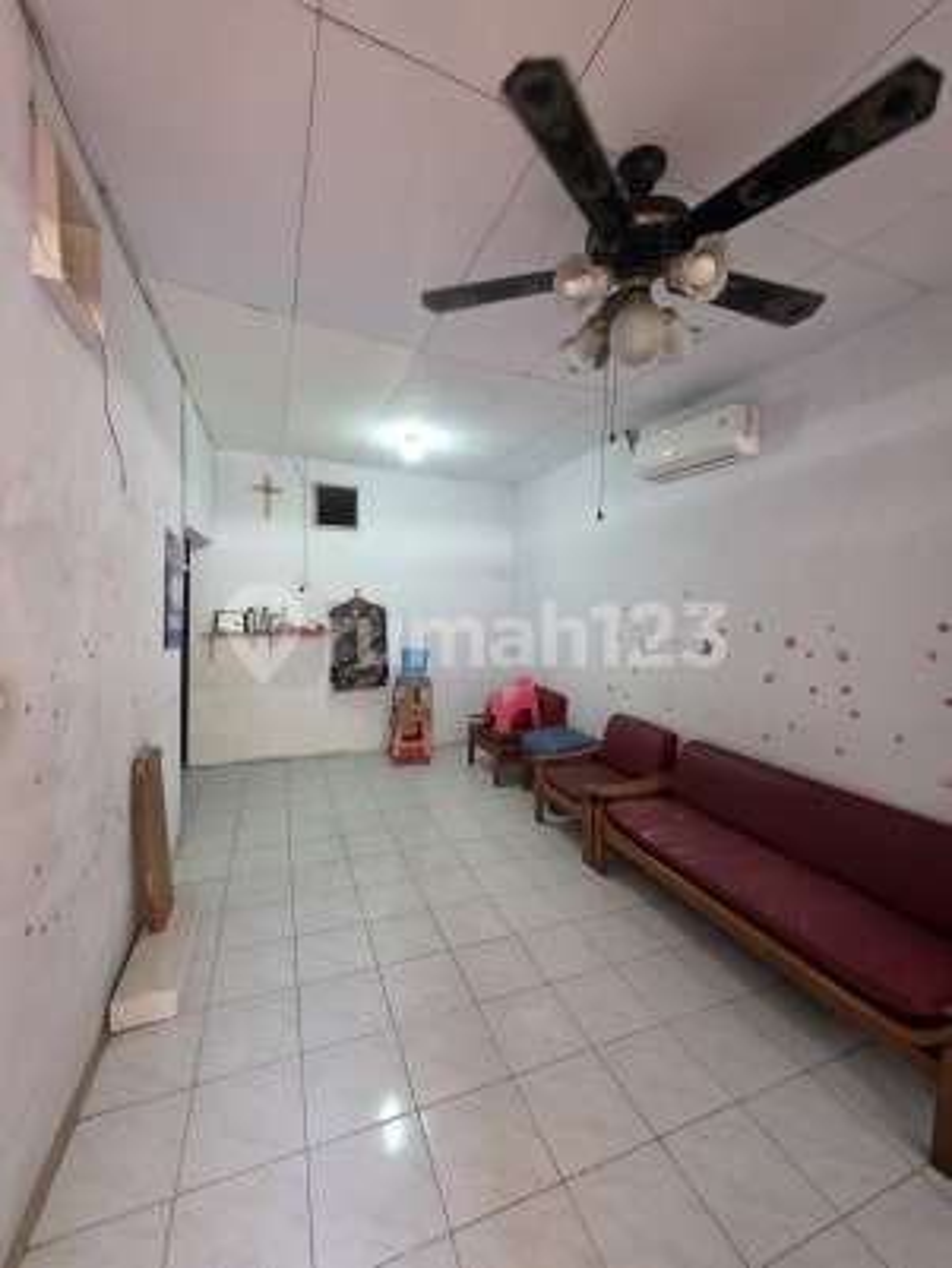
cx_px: 476
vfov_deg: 106.2
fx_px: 476
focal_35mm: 13
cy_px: 634
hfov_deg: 89.9
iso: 640
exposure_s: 1/200
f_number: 1.9
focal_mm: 2.2
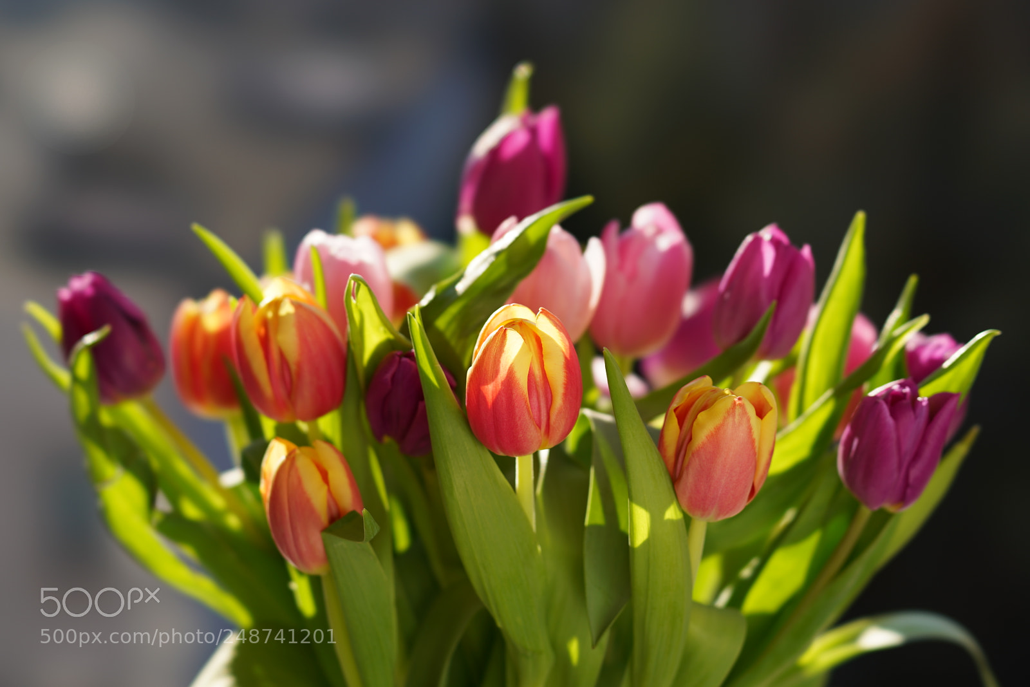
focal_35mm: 100
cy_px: 344
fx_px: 2861
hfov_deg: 20.4
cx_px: 515
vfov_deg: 13.7
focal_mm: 100
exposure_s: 1/250
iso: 100
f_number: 5.6
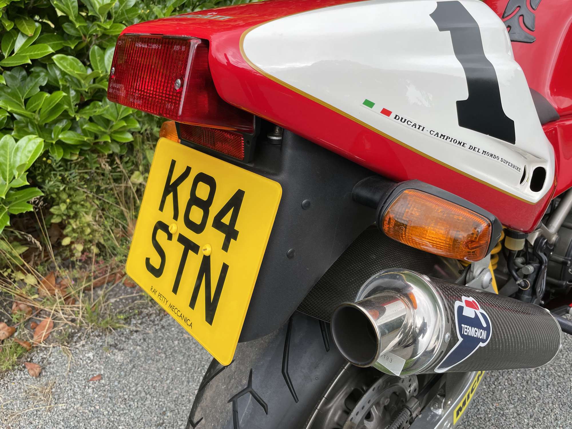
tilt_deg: -34.9
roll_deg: +1.3
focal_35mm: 26
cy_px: 214
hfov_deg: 67.3
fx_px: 430
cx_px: 286
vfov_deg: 53.1
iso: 32
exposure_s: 1/609
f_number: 1.6
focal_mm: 4.2
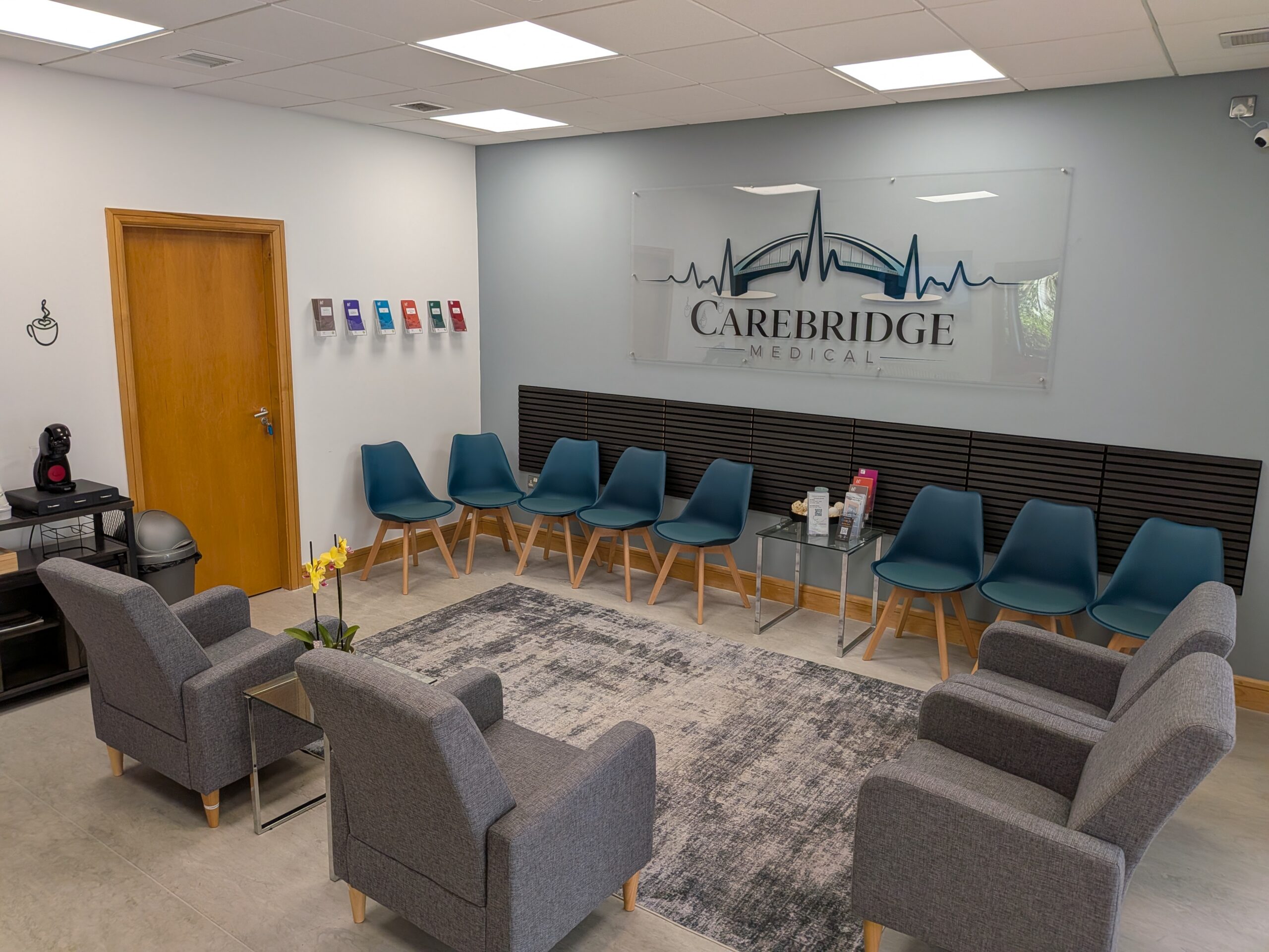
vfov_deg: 56.8
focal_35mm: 24
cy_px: 476
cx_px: 634
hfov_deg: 71.6
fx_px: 880
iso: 29
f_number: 1.7
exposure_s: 1/122
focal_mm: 4.53
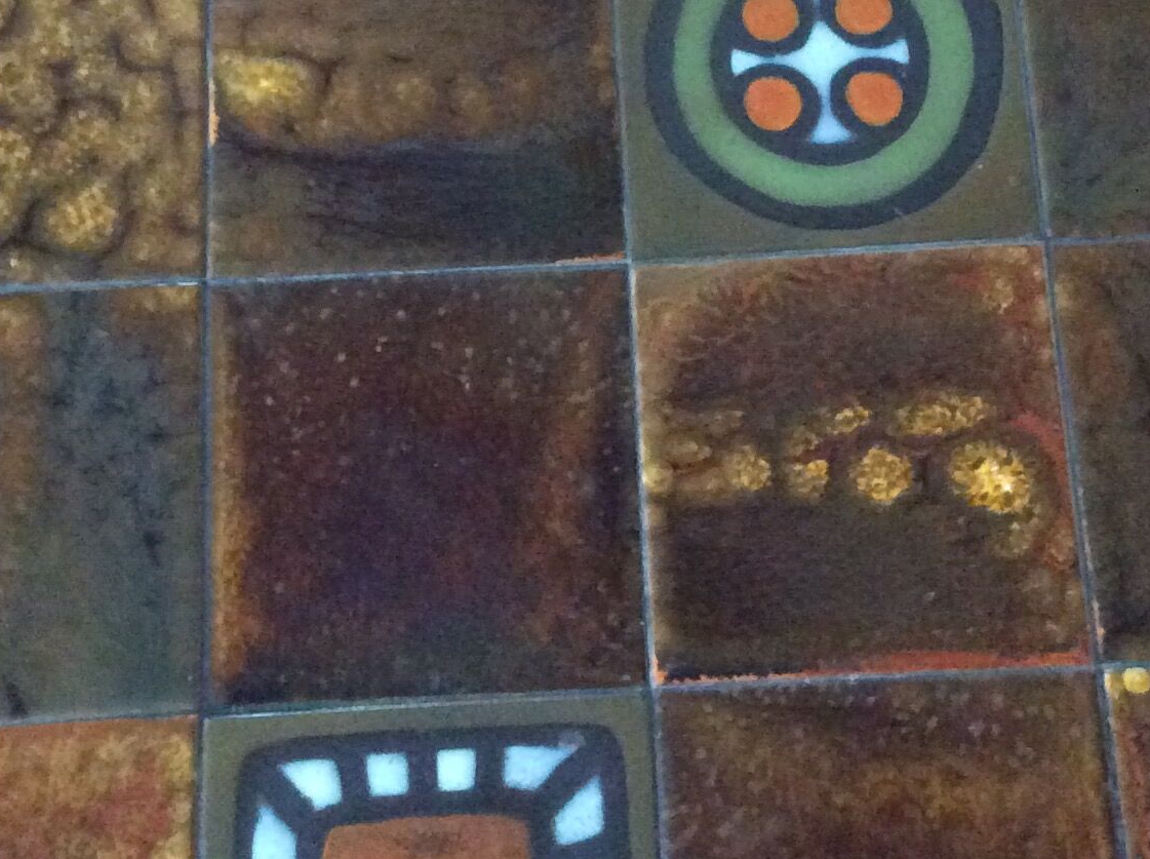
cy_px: 123
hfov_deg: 26.4
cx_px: 629
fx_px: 2454
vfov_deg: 19.6
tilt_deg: -72.1
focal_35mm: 74
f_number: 2.4
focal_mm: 3.3
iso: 500
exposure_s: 1/17
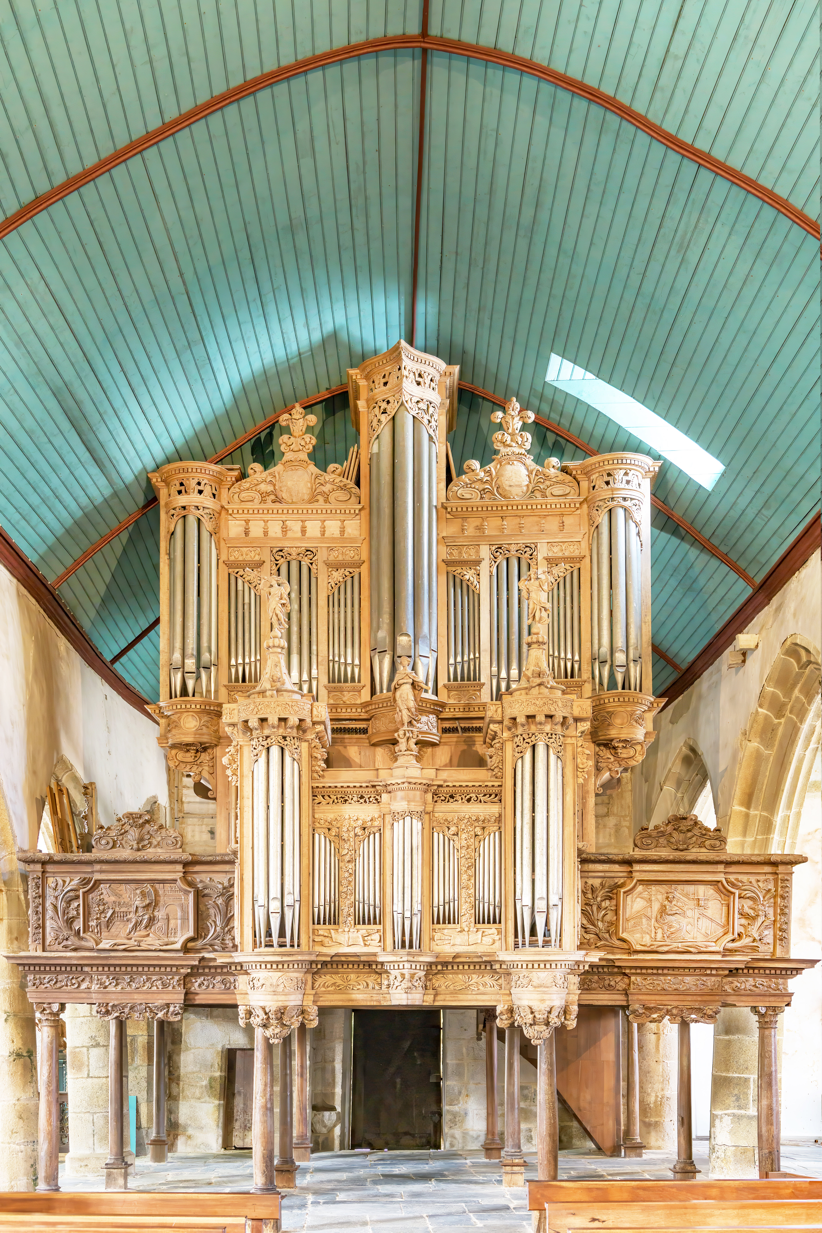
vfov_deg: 50.7
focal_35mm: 38
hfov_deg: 35.1
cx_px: 411
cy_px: 616
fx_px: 1301
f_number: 5
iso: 1250
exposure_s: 1/15
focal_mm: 38
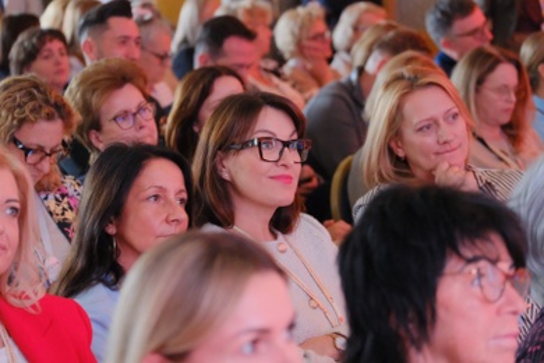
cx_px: 272
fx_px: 2297
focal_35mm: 152
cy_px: 182
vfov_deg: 9.0
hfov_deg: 13.5
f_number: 5.4
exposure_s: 1/60
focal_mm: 101.2
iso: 10000
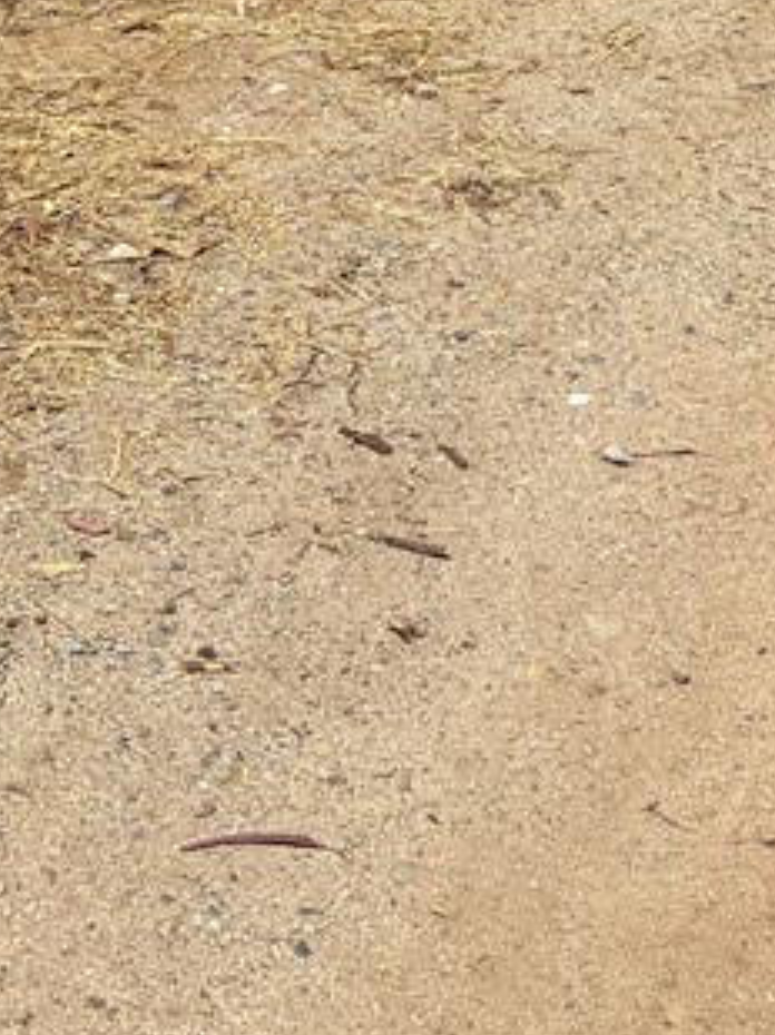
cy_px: -444
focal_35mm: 86
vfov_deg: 20.1
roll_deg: +2.4
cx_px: -80
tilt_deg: -6.5
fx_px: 2571
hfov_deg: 16.6
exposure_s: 1/5348
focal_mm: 5.96
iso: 50
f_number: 1.6
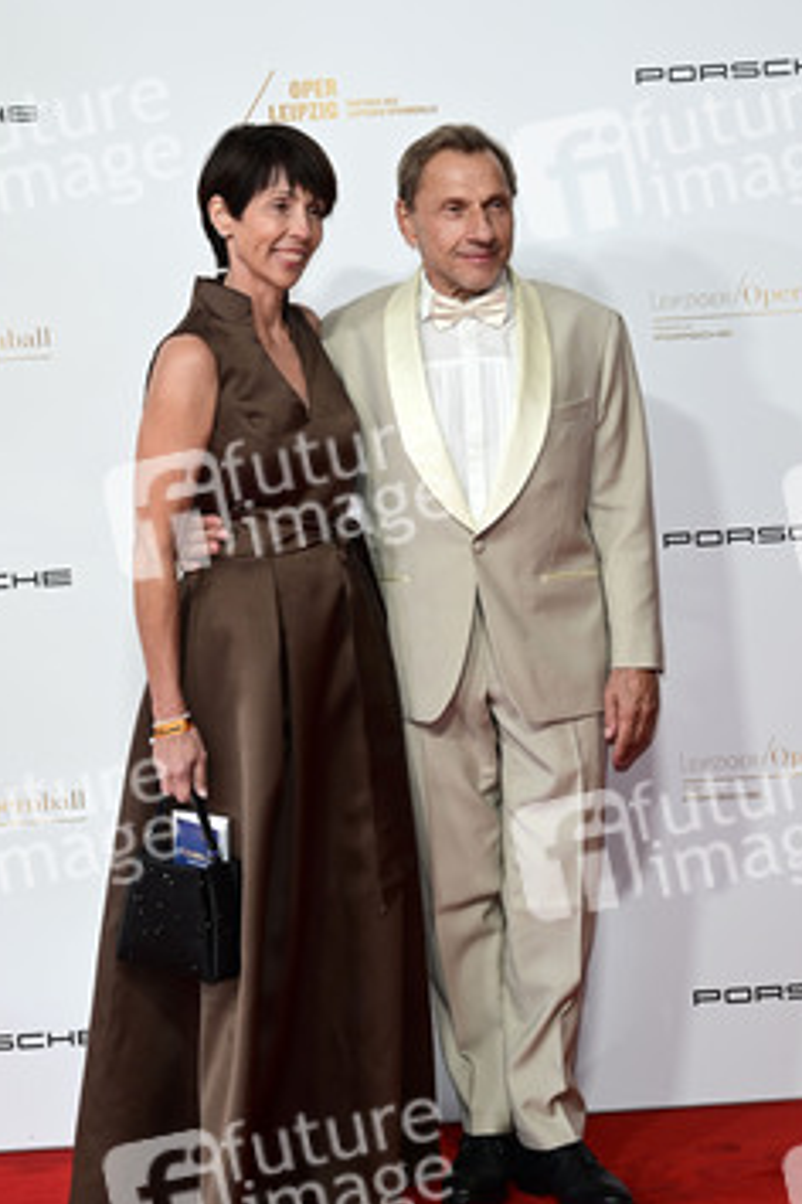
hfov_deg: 17.3
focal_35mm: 79
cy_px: 670
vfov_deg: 25.7
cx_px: 377
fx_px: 2640
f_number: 3.5
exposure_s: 1/160
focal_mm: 70
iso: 1250
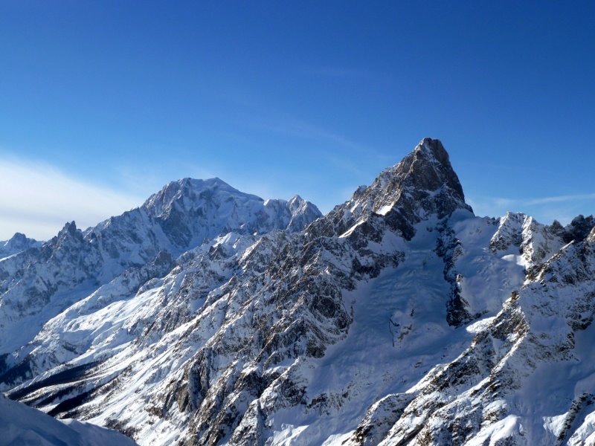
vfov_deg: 26.6
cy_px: 223
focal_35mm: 55
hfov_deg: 34.9
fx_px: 945
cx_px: 298
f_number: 5.6
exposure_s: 1/500
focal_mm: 9.1
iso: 80
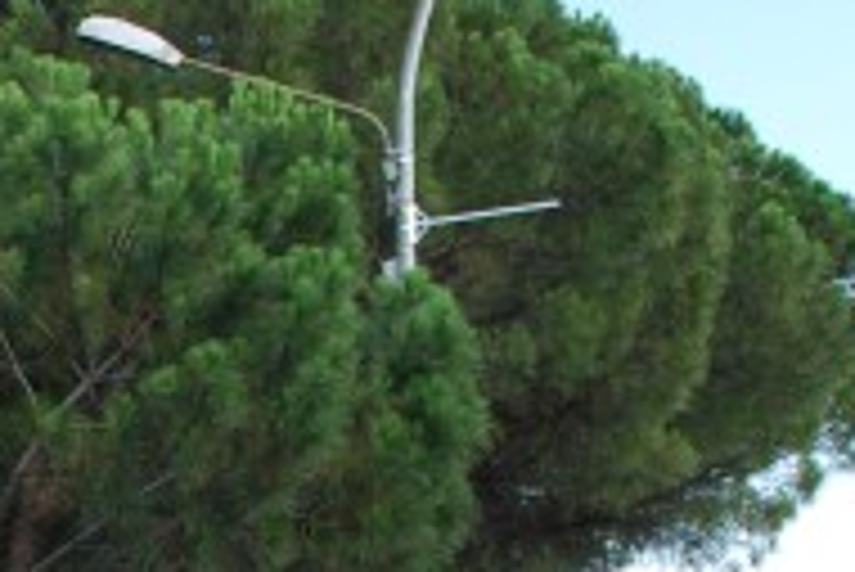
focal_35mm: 91
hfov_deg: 21.7
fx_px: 2163
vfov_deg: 14.1
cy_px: 858
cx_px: 32
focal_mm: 18
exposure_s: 1/125
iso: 100
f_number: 5.6
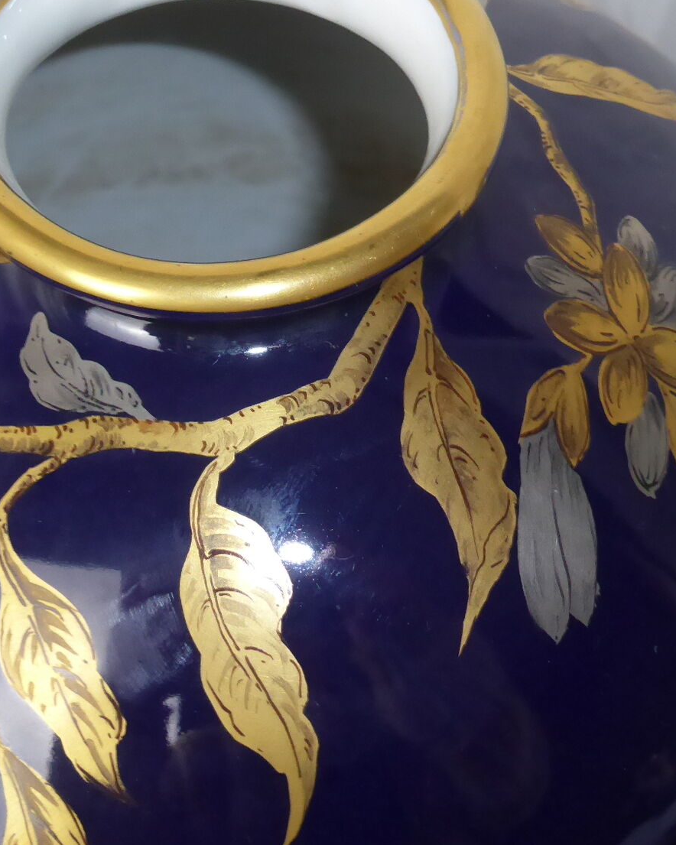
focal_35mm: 83
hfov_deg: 18.5
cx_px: 249
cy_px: 314
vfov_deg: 23.0
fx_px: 2076
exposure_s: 1/60
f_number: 4.2
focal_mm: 8.5
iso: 400
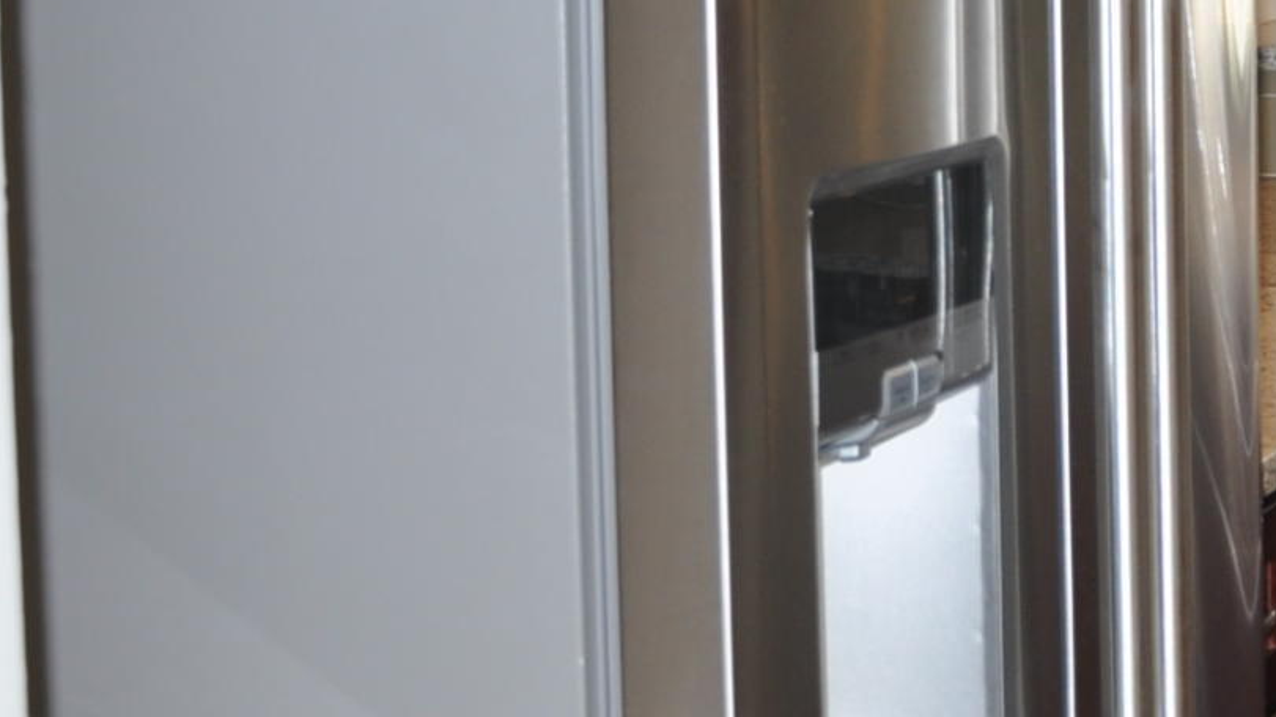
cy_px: 69
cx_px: 2096
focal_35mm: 122
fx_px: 4125
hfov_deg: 15.7
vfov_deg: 9.9
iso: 200
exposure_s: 1/60
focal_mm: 21
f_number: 3.8
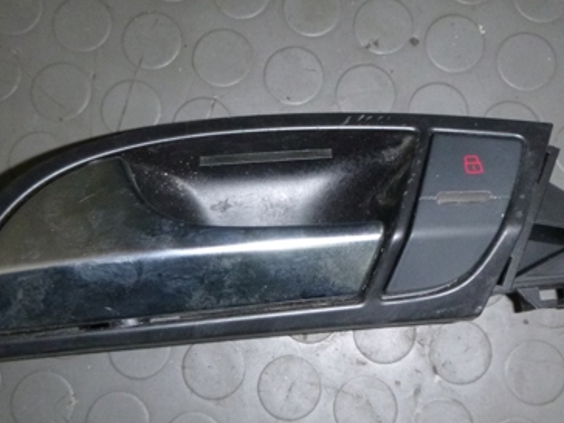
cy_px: 201
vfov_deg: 32.9
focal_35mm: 44
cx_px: 267
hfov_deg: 42.9
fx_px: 717
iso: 400
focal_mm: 4.5
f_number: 3.9
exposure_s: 1/60
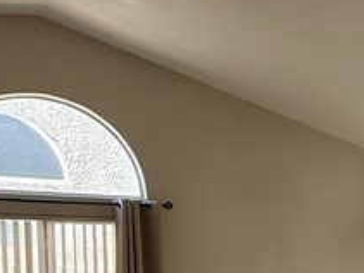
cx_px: 449
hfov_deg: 25.4
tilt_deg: -2.5
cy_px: 308
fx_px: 715
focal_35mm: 68
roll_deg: +0.8
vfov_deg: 20.5
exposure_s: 1/120
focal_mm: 2.22
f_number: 2.2
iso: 125
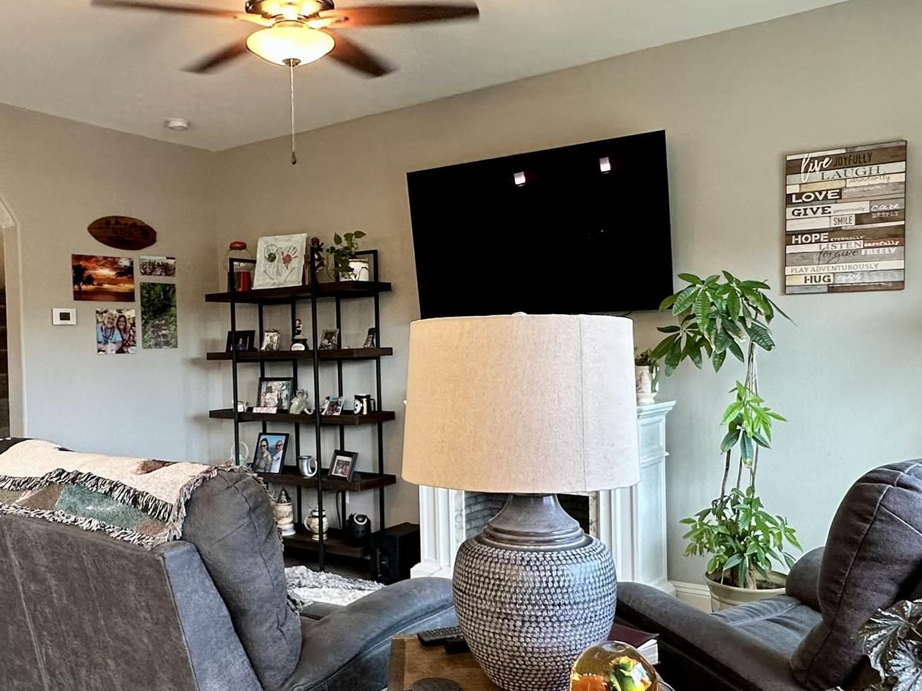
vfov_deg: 44.1
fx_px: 852
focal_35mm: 32
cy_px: 379
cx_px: 399
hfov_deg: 56.6
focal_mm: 2.22
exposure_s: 1/60
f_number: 2.2
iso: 160
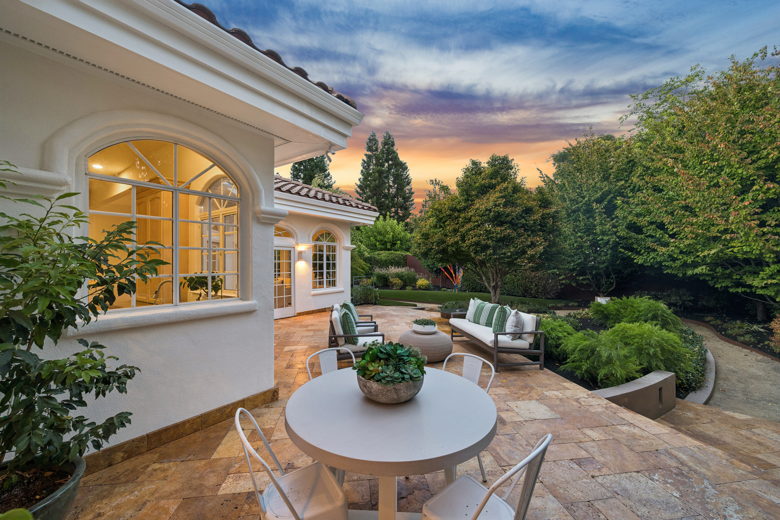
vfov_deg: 81.2
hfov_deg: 104.3
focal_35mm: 14
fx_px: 303
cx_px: 390
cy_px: 260
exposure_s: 1/5
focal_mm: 14
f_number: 10
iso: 500
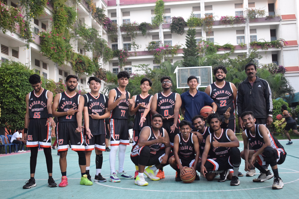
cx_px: 149
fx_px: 395
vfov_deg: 28.3
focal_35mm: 48
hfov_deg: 41.5
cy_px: 99
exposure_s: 1/500
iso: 3200
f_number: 4.2
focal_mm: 31
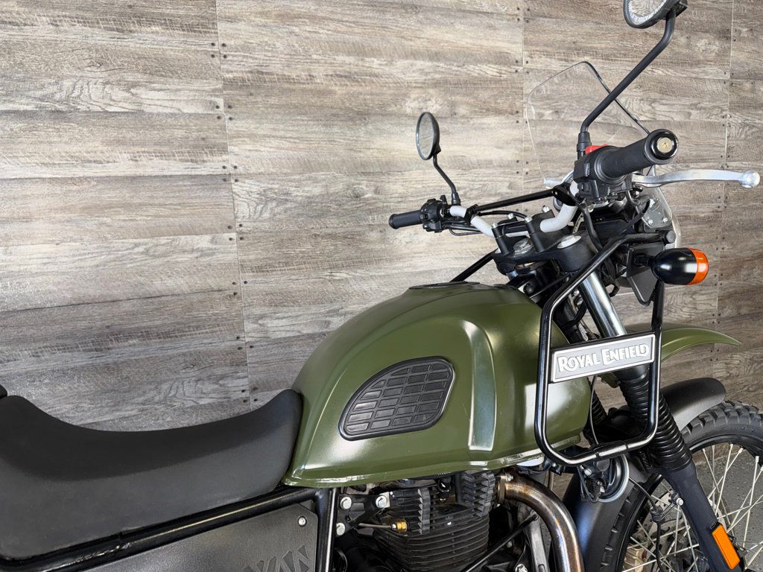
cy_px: 286
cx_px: 382
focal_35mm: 24
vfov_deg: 56.8
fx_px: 529
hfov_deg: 71.6
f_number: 1.78
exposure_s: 1/30
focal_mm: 6.76
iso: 64
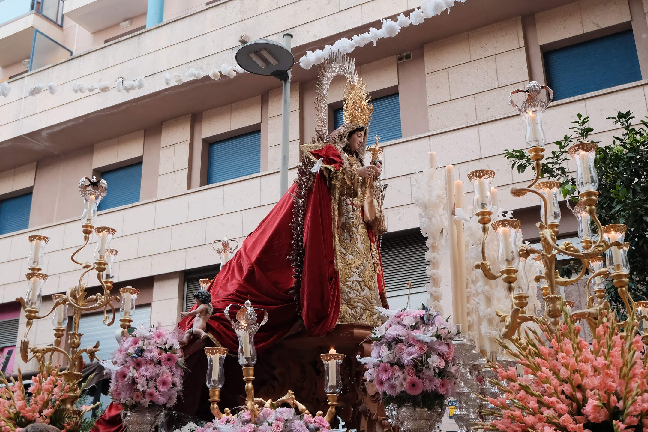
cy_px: 216
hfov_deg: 48.5
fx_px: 720
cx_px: 324
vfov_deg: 33.4
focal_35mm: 40
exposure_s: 1/180
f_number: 4.4
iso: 1600
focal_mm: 26.4
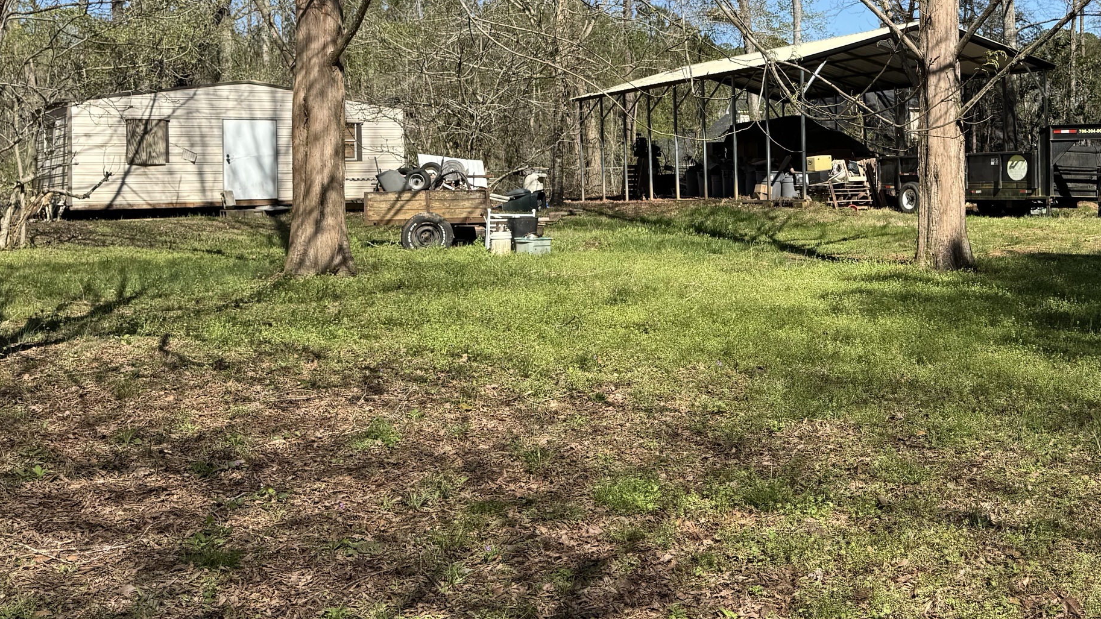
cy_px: 146
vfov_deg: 26.7
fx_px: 1285
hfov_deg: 45.5
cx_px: 760
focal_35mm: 44
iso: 80
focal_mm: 6.76
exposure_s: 1/2833
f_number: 1.78
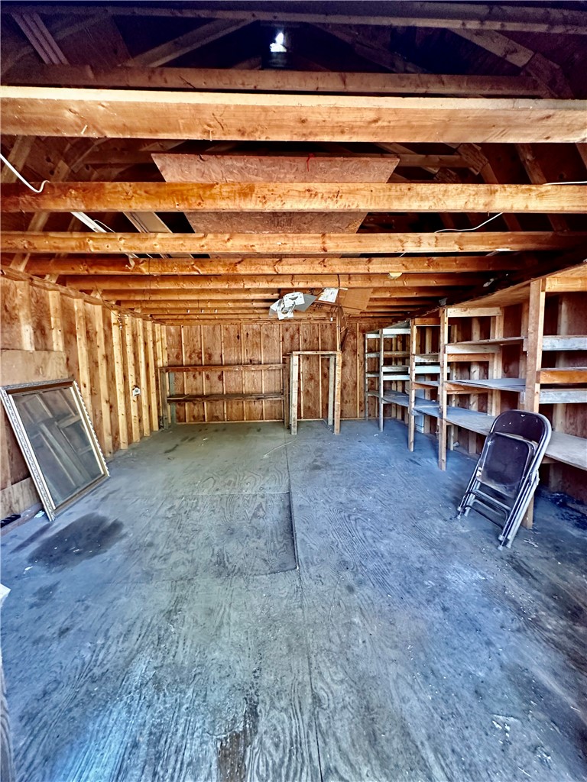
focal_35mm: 14
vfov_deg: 102.1
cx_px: 294
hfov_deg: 85.7
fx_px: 317
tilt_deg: -4.2
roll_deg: +0.3
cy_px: 391
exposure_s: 1/60
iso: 400
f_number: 2.2
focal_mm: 2.22
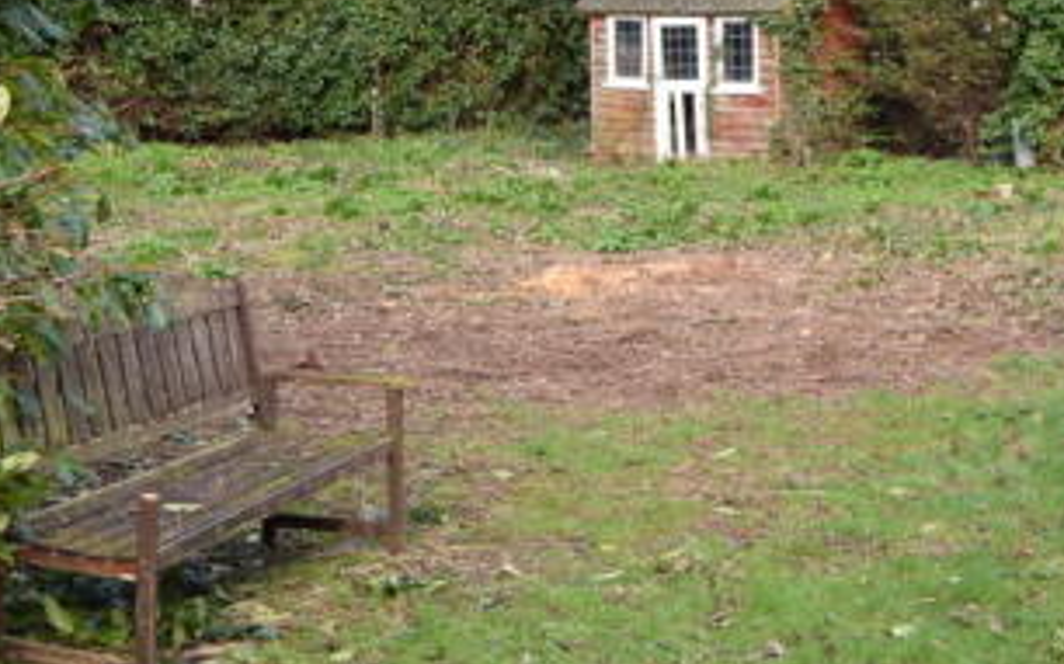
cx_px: 683
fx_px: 1710
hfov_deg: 34.3
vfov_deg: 21.7
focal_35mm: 59
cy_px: 148
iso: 100
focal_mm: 18
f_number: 3.5
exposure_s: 1/160
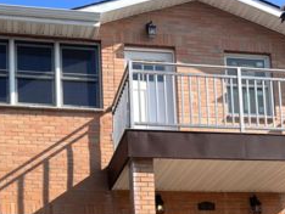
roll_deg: +2.4
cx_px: 123
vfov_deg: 19.4
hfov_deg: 27.3
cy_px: 268
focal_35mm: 71
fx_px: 585
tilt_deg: +7.8
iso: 32
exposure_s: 1/1779
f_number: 1.5
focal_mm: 5.7
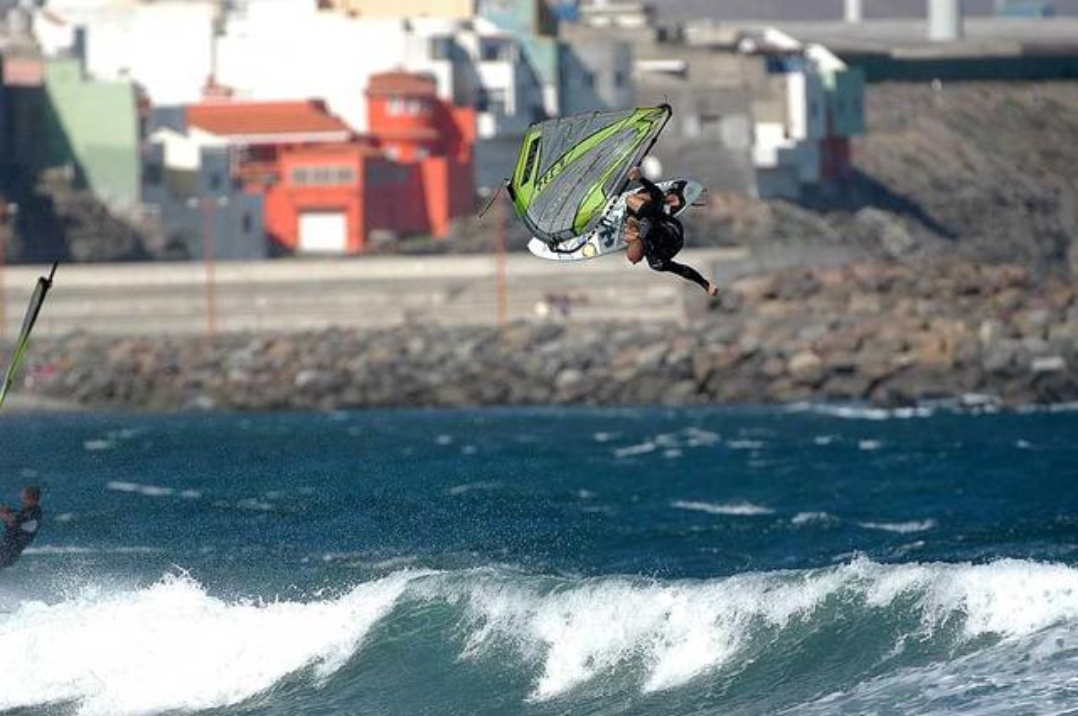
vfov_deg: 1.8
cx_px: 539
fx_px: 22430
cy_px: 358
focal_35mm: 750
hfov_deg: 2.8
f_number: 4.5
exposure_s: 1/2000
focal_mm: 500
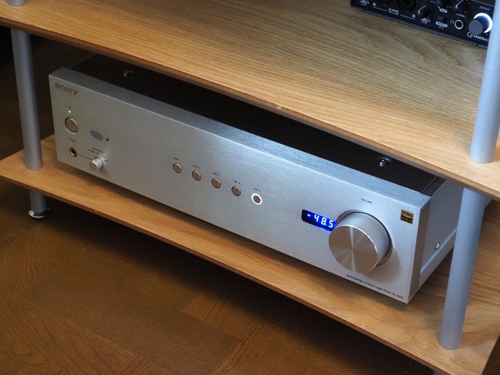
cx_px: 250
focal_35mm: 68
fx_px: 982
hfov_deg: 28.6
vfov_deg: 21.6
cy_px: 188
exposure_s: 1/25
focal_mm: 34
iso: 6400
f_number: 5.6
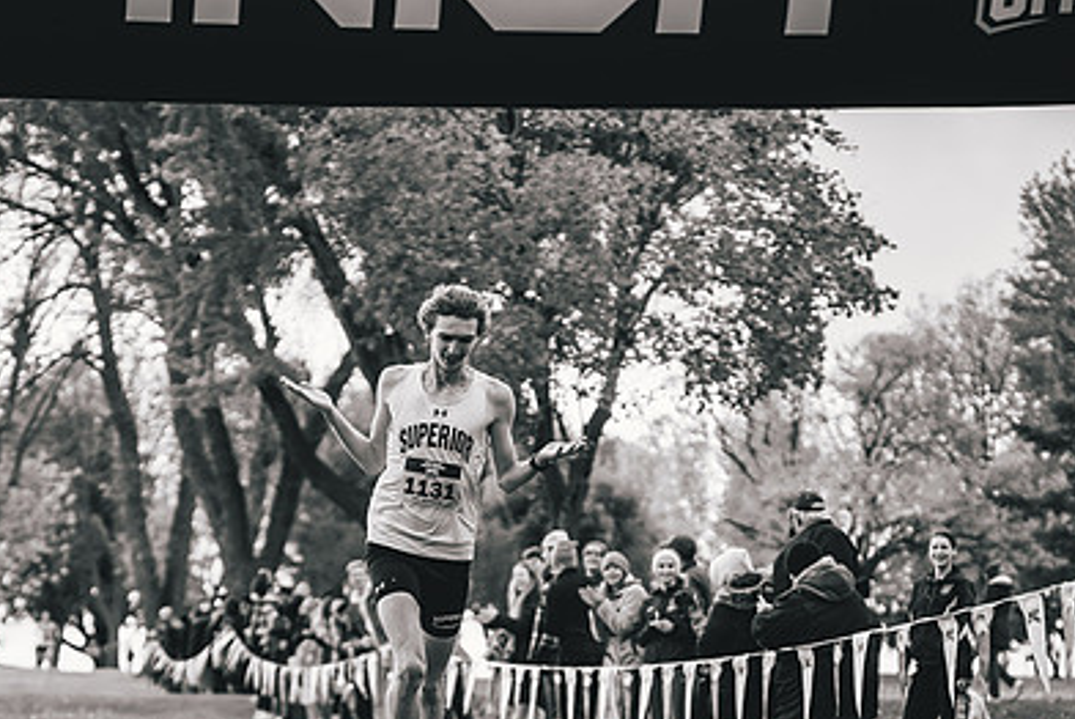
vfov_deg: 11.0
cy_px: 555
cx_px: 420
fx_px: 3705
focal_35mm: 124
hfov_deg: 16.5
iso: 200
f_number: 2
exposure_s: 1/3200
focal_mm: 70
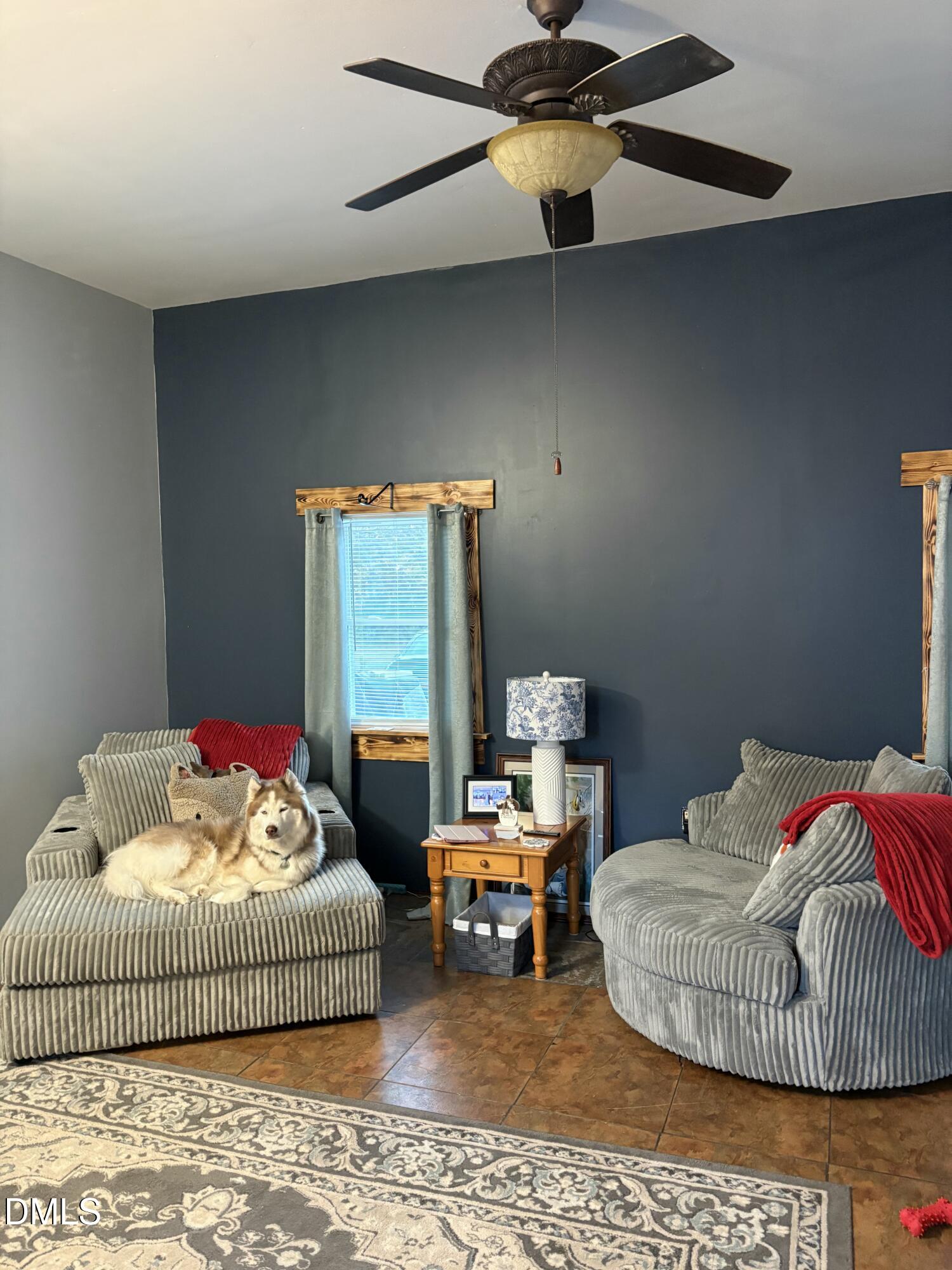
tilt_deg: -3.1
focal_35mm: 26
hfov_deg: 53.1
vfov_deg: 67.3
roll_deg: +2.3
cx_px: 476
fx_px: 953
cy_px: 635
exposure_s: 1/30
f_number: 1.6
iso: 500
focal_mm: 5.96
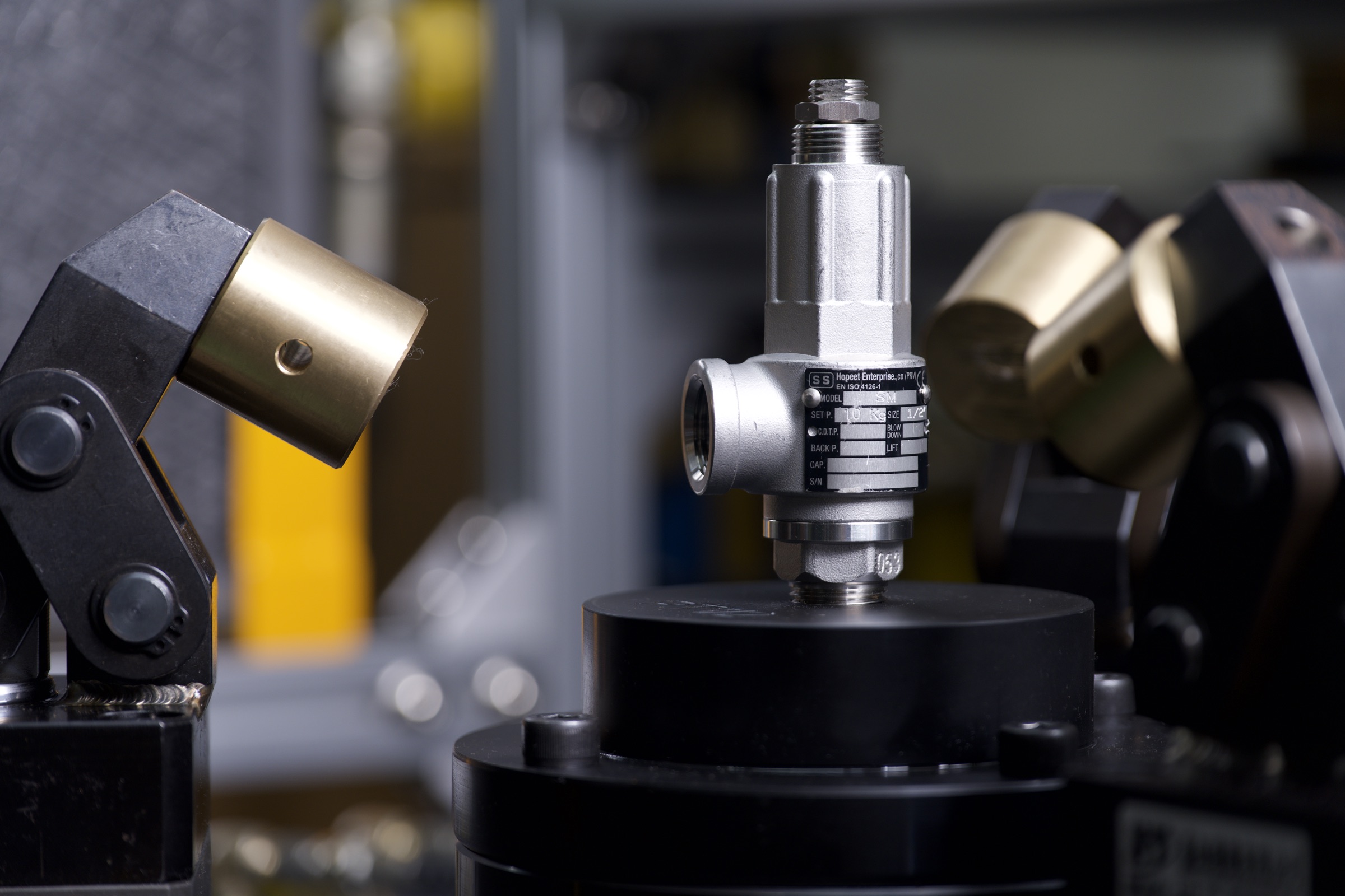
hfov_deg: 17.1
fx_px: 4483
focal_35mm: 120
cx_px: 672
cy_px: 448
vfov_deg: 11.4
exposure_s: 1/80
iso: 200
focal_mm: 120
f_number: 4
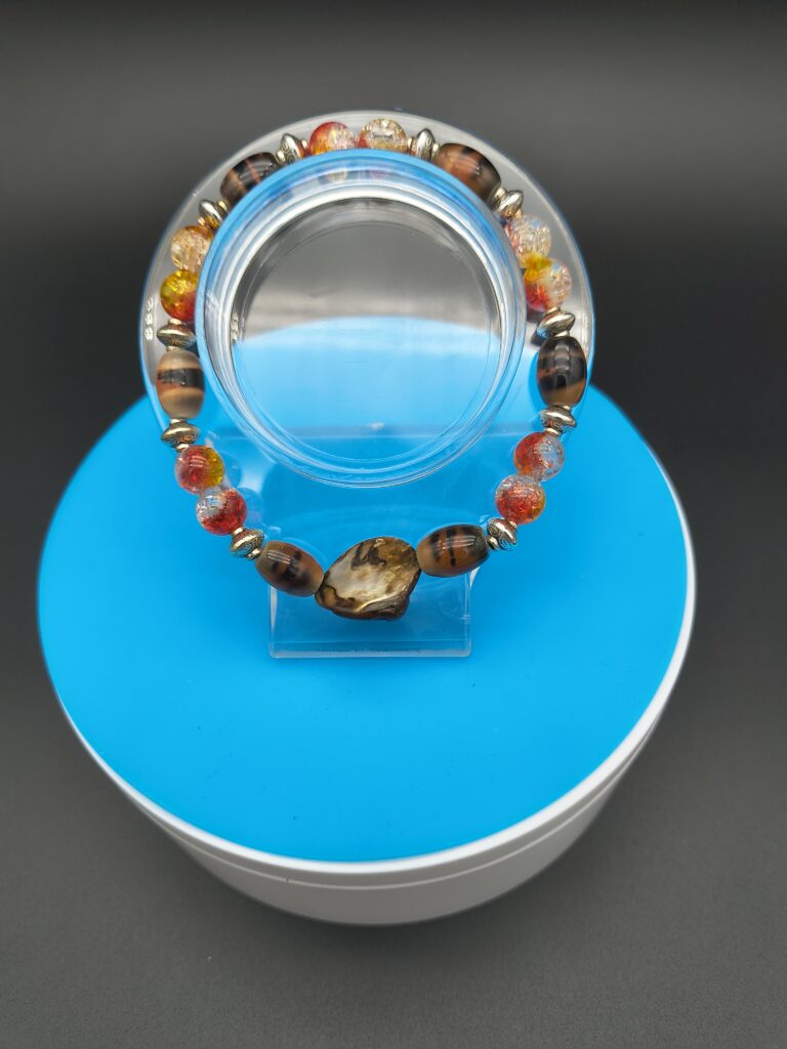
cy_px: 524
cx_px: 394
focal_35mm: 25
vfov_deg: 69.4
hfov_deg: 54.9
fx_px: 758
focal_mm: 4.68
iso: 427
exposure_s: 1/120
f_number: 1.7
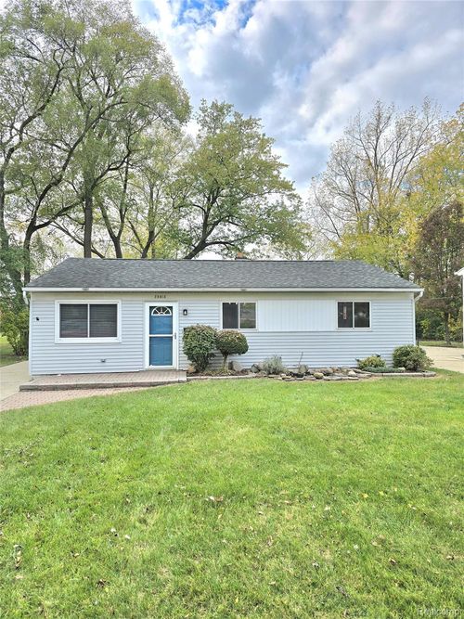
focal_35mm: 23
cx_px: 232
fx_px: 411
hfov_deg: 58.9
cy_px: 310
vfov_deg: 73.9
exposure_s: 1/526
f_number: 1.7
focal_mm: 6.3
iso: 12
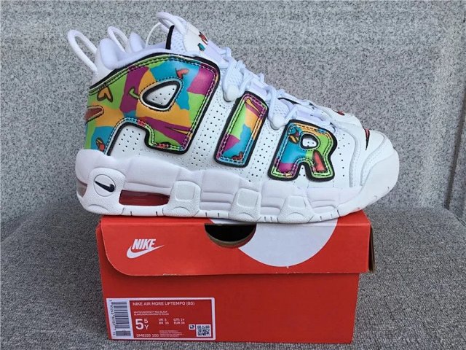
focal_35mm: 31
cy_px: 175
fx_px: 417
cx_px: 233
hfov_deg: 58.4
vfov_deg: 45.4
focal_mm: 3.3
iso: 25
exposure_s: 1/926
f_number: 2.4
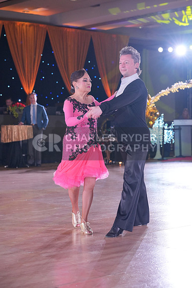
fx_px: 600
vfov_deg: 27.0
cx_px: 96
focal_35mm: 75
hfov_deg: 18.2
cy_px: 144
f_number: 4
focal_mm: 75
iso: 2500
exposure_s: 1/400
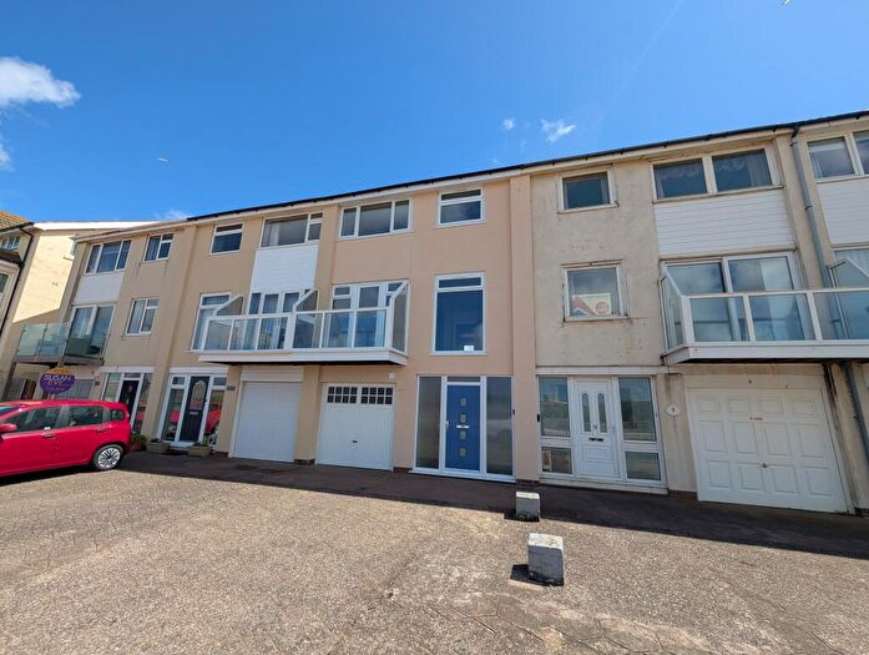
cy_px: 328
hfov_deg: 110.4
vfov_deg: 94.7
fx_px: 302
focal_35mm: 12
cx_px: 434
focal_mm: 2.02
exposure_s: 1/2660
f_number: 1.7
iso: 48
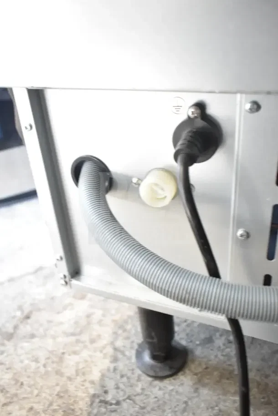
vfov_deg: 57.2
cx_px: 139
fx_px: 382
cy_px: 208
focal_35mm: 33
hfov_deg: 40.0
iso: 1400
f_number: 3.8
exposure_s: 1/40
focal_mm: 22
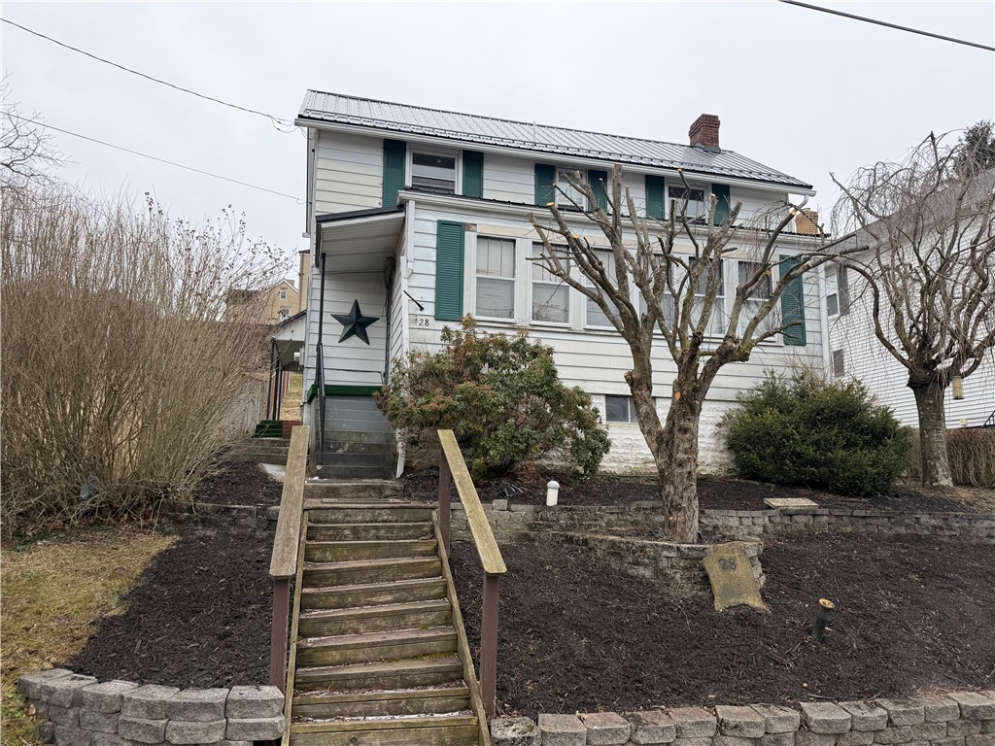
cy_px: 373
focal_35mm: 24
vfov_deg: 56.8
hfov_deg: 71.6
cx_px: 498
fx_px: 690
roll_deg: -0.3
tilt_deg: +9.0
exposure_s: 1/1075
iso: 80
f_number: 1.78
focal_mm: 6.76
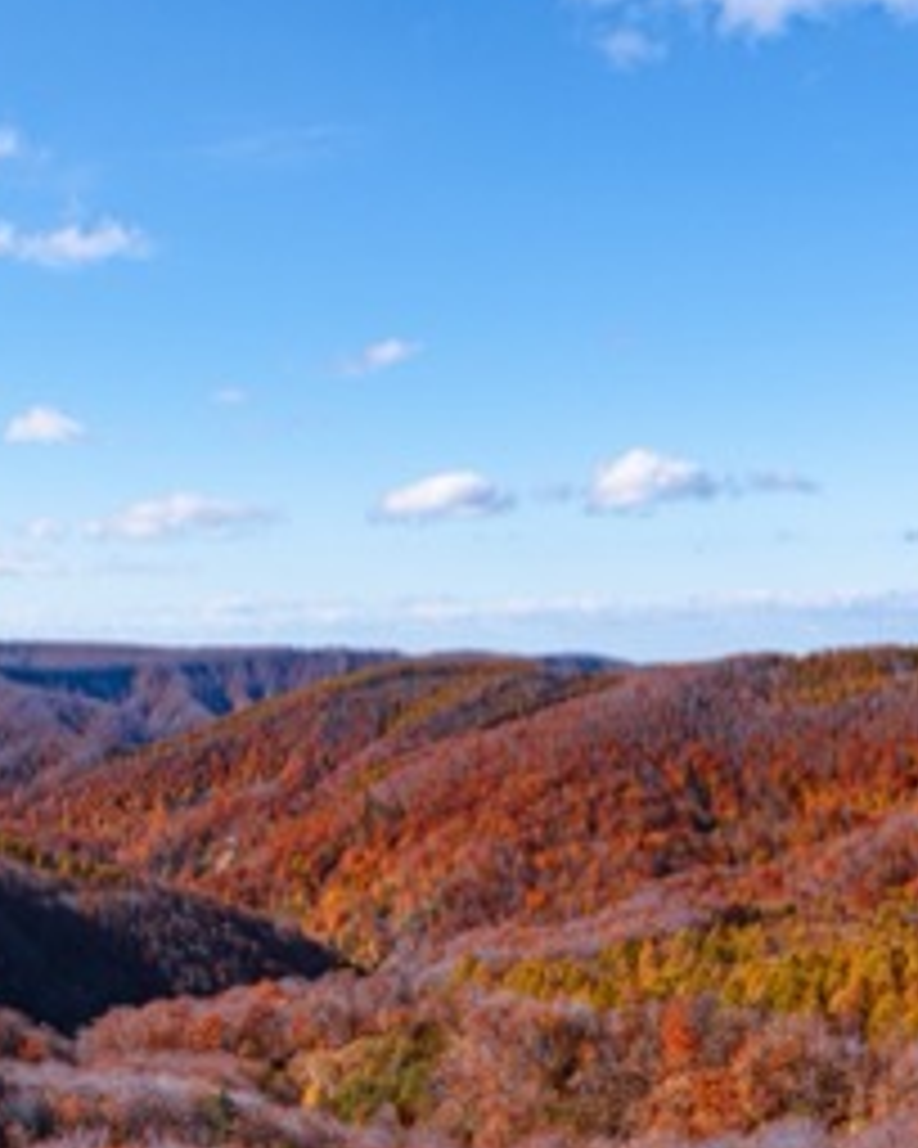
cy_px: 588
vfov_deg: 35.4
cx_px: 148
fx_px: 1800
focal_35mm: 53
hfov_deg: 27.9
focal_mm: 20
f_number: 22
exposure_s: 1/100
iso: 160
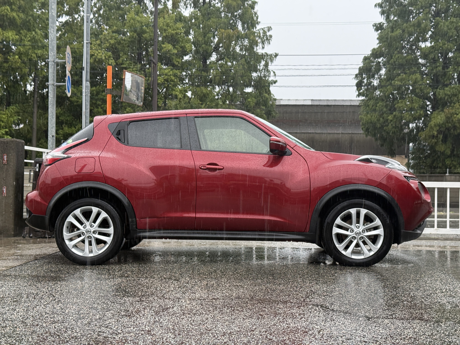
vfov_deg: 30.3
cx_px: 230
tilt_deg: +1.1
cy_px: 172
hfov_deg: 39.7
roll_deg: -0.6
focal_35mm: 48
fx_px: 638
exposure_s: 1/186
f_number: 1.78
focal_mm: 6.76
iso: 125
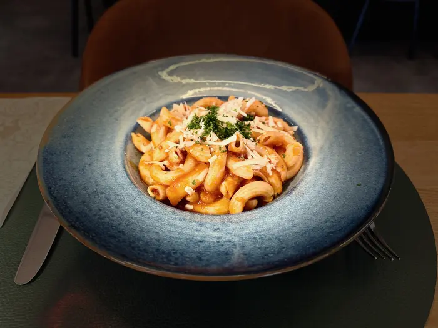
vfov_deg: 56.8
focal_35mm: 24
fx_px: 304
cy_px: 164
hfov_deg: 71.6
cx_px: 219
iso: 500
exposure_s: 1/60
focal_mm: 6.86
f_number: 1.78
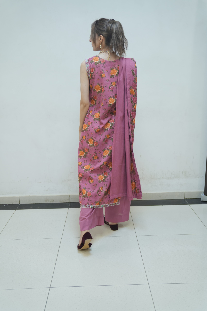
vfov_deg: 55.8
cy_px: 156
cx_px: 104
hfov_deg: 38.9
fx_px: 293
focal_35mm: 34
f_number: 2.8
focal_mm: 34
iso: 500
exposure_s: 1/100
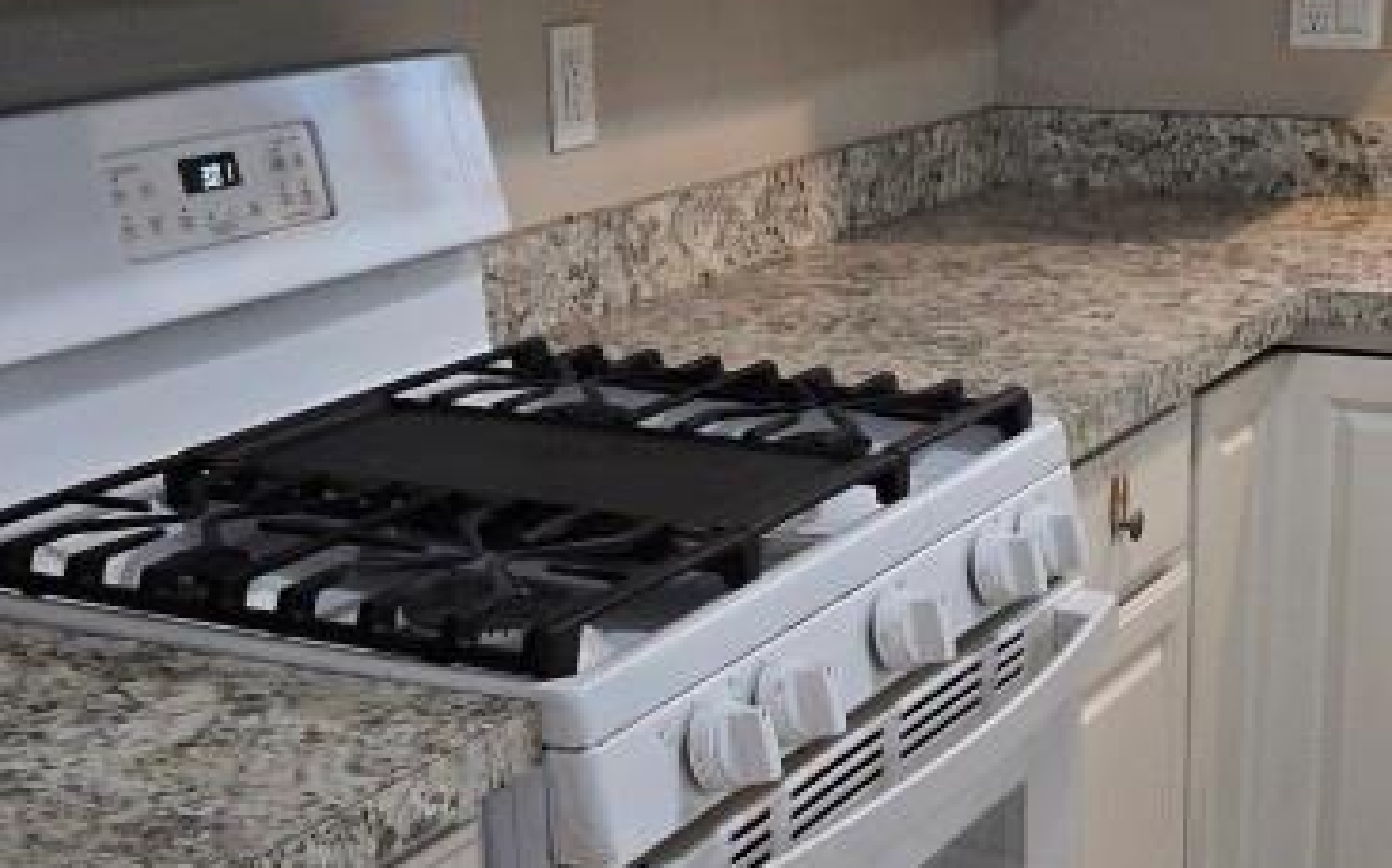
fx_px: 2578
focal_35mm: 68
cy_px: 606
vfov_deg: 19.0
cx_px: 846
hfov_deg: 30.1
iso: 80
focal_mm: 5.4
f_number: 1.8
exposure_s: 1/60
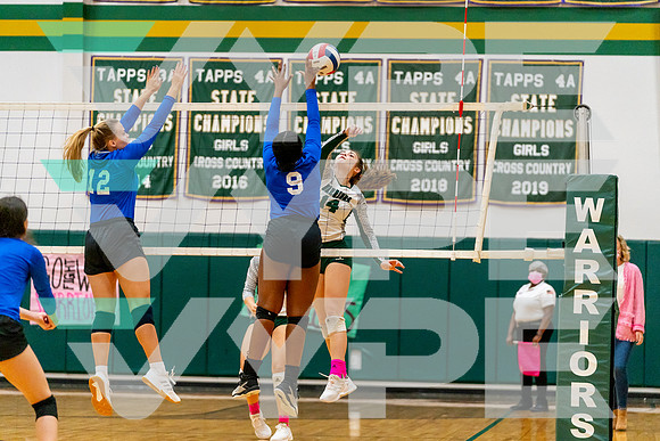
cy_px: 220
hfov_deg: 16.8
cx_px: 330
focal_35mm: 122
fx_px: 2237
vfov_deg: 11.2
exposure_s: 1/2500
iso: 2500
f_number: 2.8
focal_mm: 122
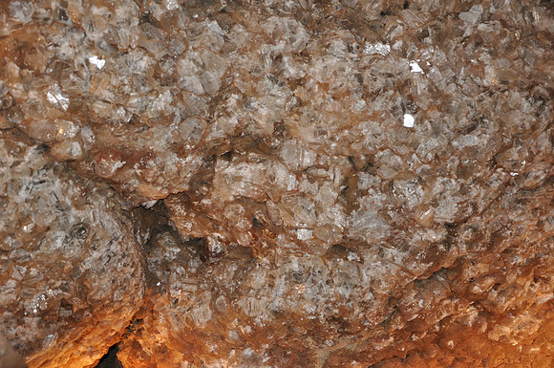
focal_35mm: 36
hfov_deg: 53.2
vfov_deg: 36.8
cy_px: 184
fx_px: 553
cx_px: 277
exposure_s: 1/60
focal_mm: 24
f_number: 3.8
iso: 800
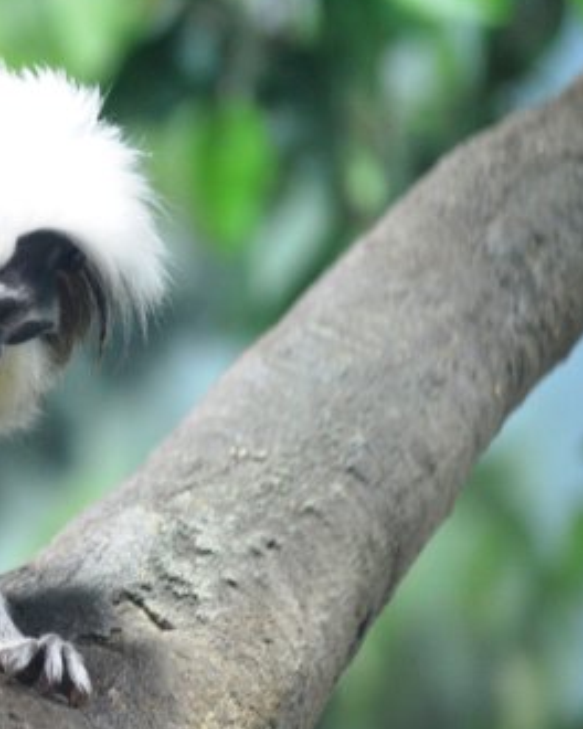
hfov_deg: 4.4
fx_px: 7589
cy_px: 313
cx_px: -71
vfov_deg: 5.5
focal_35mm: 352
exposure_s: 1/60
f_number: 5
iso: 2000
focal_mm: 135
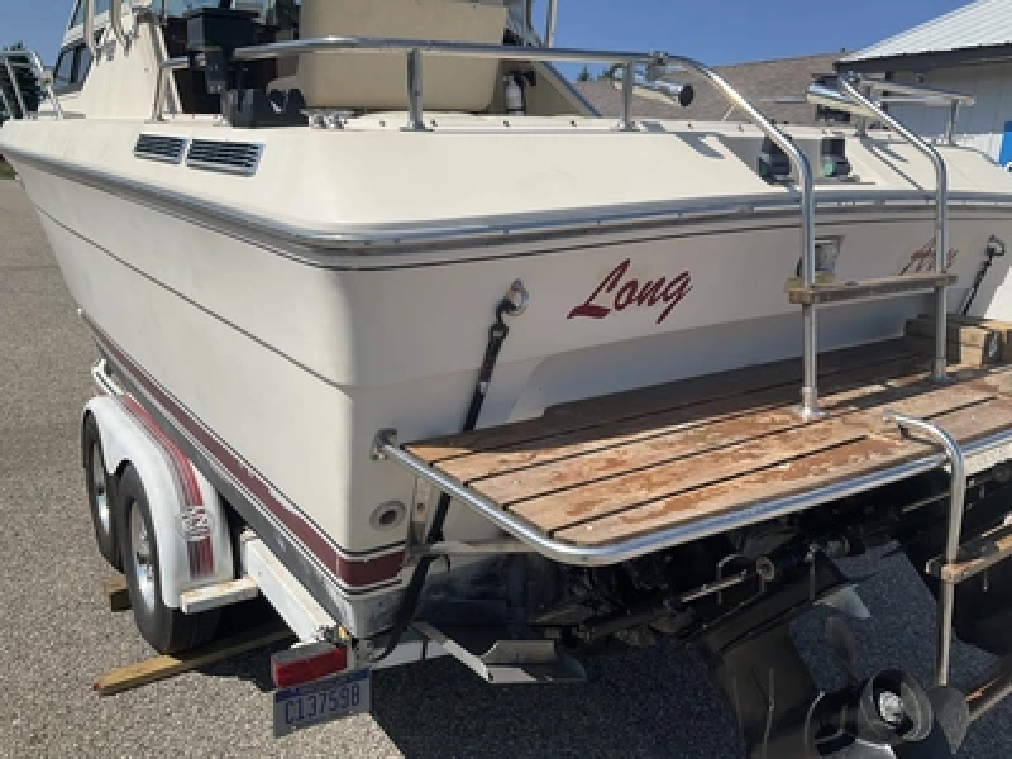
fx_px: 848
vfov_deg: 48.2
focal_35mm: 29
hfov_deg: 61.7
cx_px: 506
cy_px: 380
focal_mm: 3
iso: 25
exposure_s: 1/2959
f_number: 1.8
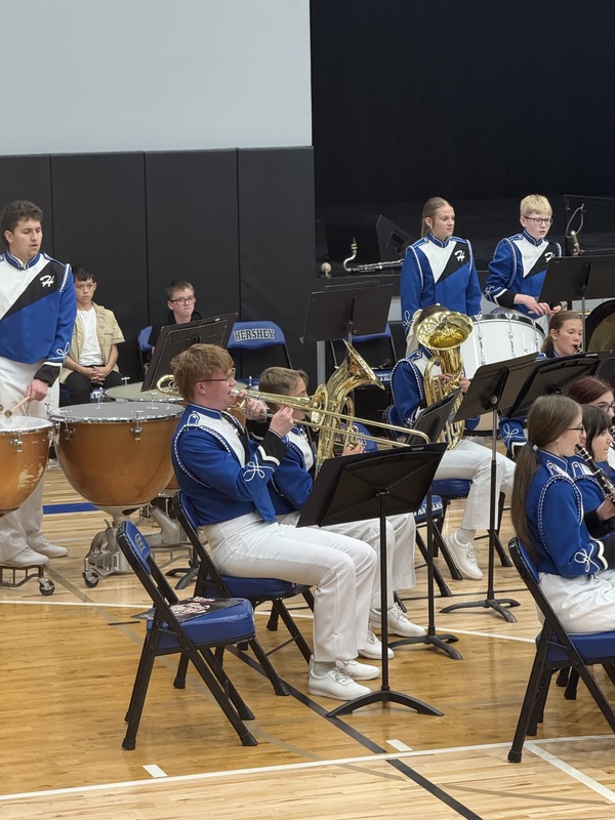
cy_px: 410
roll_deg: +0.8
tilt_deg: -7.6
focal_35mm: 120
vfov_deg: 16.4
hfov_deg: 12.3
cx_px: 308
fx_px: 2843
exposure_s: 1/60
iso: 250
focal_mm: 15.66
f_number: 2.8
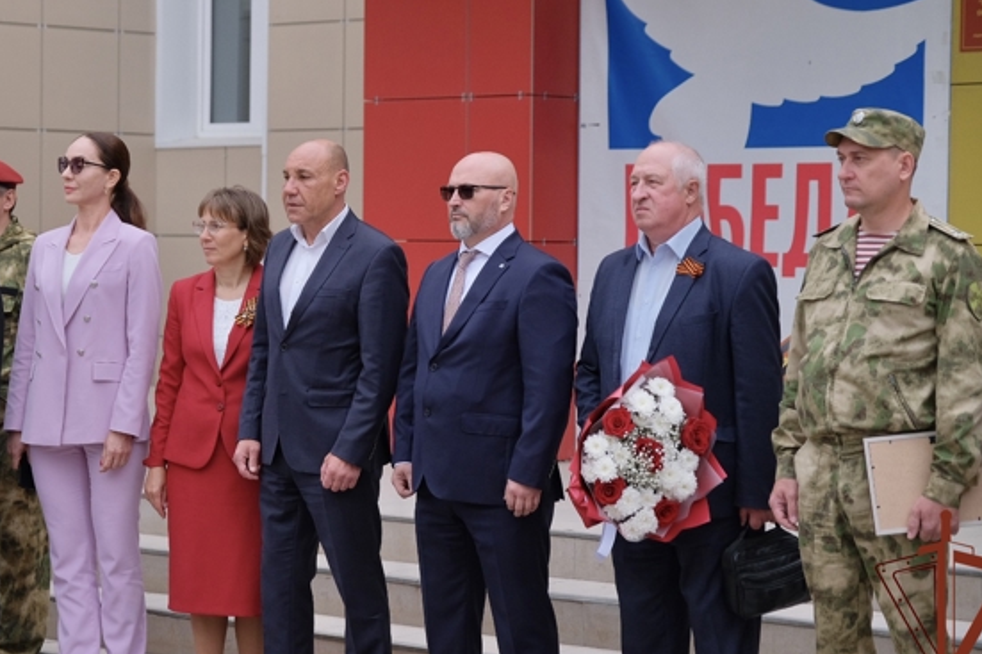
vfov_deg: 12.1
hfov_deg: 18.1
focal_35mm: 113
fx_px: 3081
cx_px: 358
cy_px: 274
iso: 640
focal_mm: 55
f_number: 2.8
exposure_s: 1/2000
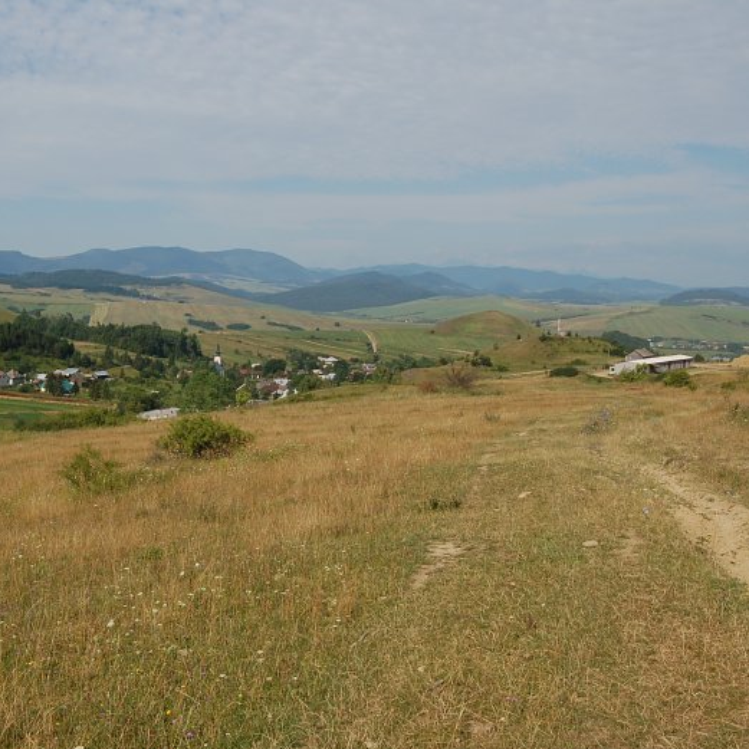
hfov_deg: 38.4
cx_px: 206
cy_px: 371
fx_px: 1053
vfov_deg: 39.2
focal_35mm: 43
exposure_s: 1/125
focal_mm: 22
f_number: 16
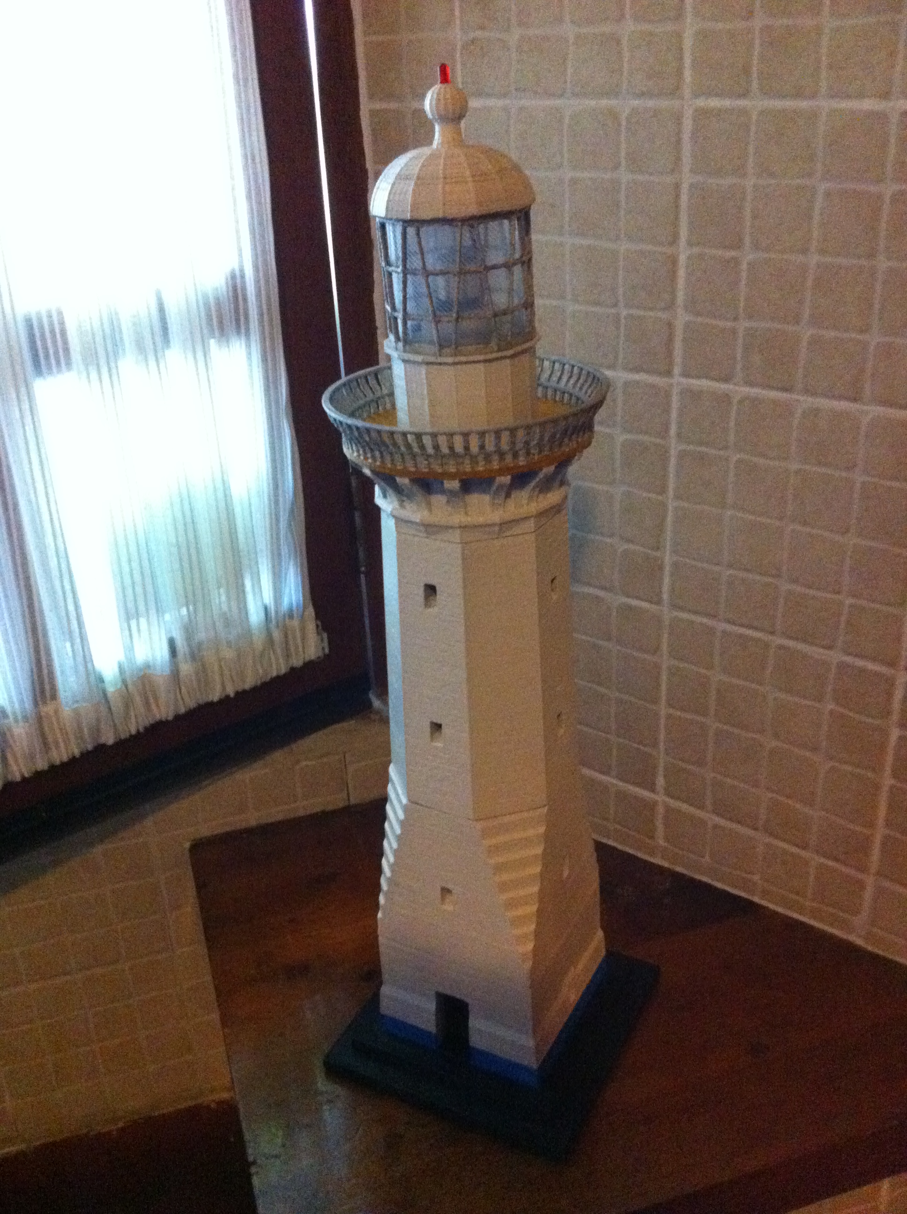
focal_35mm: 35
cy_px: 607
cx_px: 454
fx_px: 1226
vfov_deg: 52.7
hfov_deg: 40.6
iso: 1000
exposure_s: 1/15
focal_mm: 3.85
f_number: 2.8
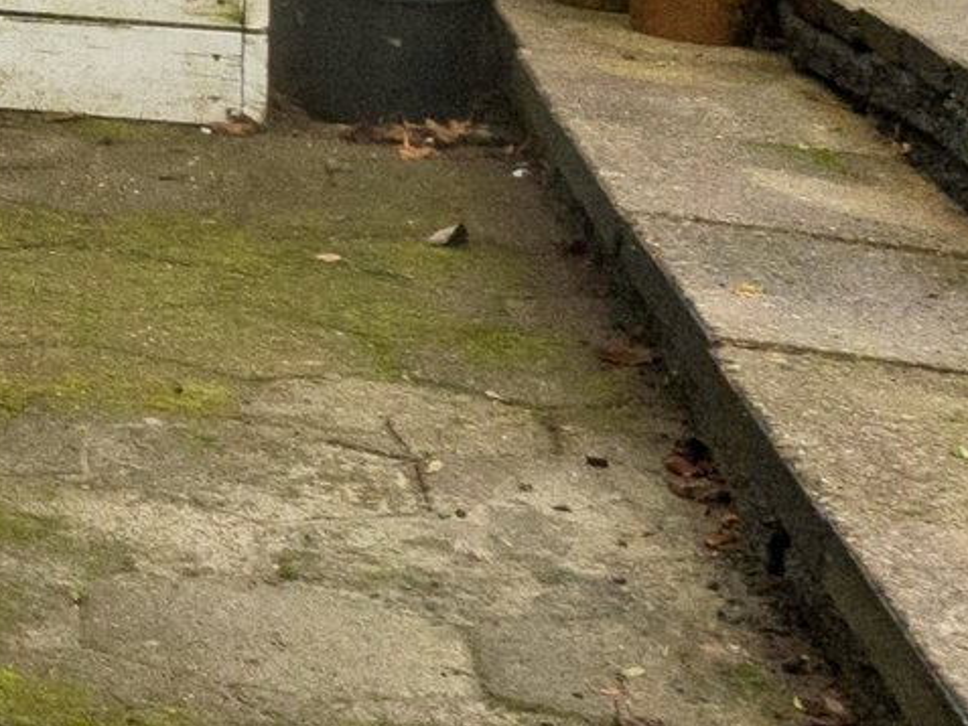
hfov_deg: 12.8
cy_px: -359
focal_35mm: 127
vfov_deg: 11.2
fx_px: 3552
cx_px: -1163
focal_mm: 14
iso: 640
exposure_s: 1/200
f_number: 8
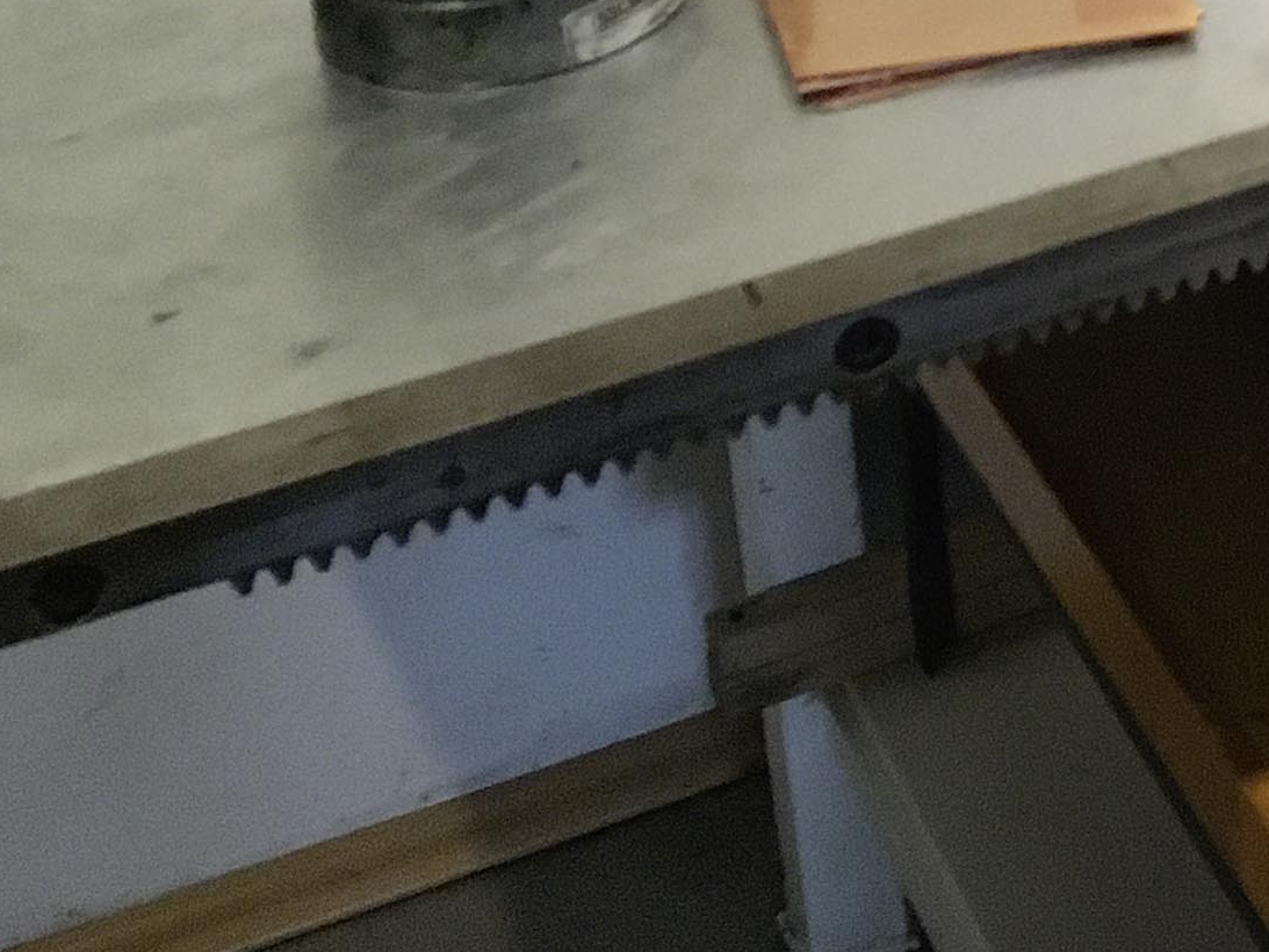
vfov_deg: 14.6
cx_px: 1855
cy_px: -477
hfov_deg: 18.6
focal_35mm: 94
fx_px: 3446
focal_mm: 4.15
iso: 200
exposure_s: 1/25
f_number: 2.2
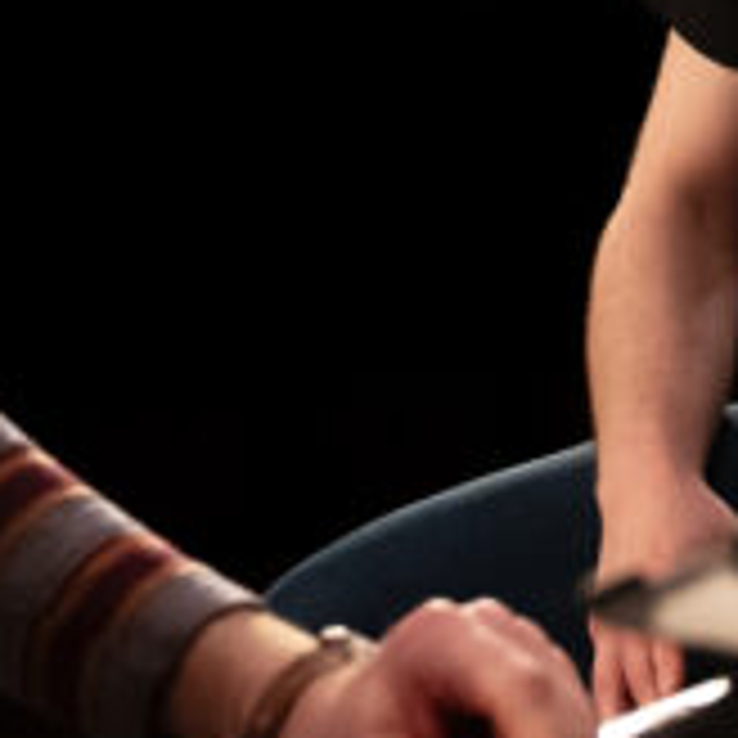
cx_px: 855
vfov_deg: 10.2
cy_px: 38
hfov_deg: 10.1
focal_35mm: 170
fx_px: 4100
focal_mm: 32
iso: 2500
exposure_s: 1/250
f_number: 3.5
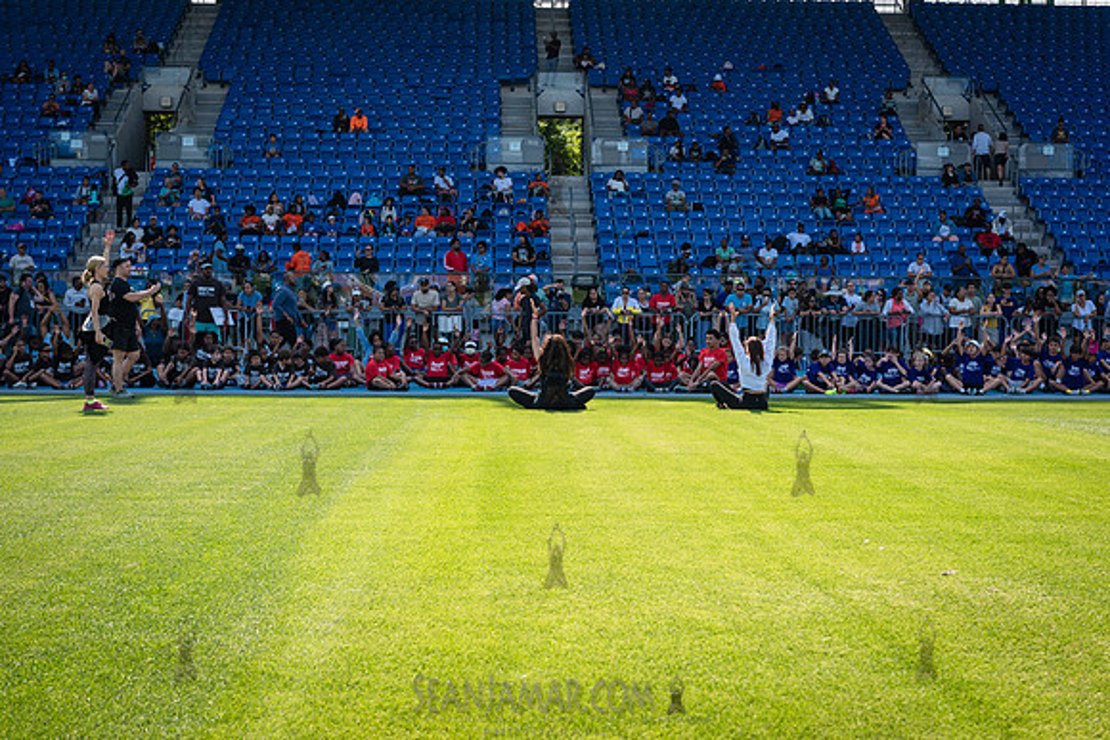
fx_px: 1926
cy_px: 370
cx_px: 555
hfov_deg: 32.1
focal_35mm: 62
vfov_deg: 21.8
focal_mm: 62
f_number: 5.6
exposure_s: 1/640
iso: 400
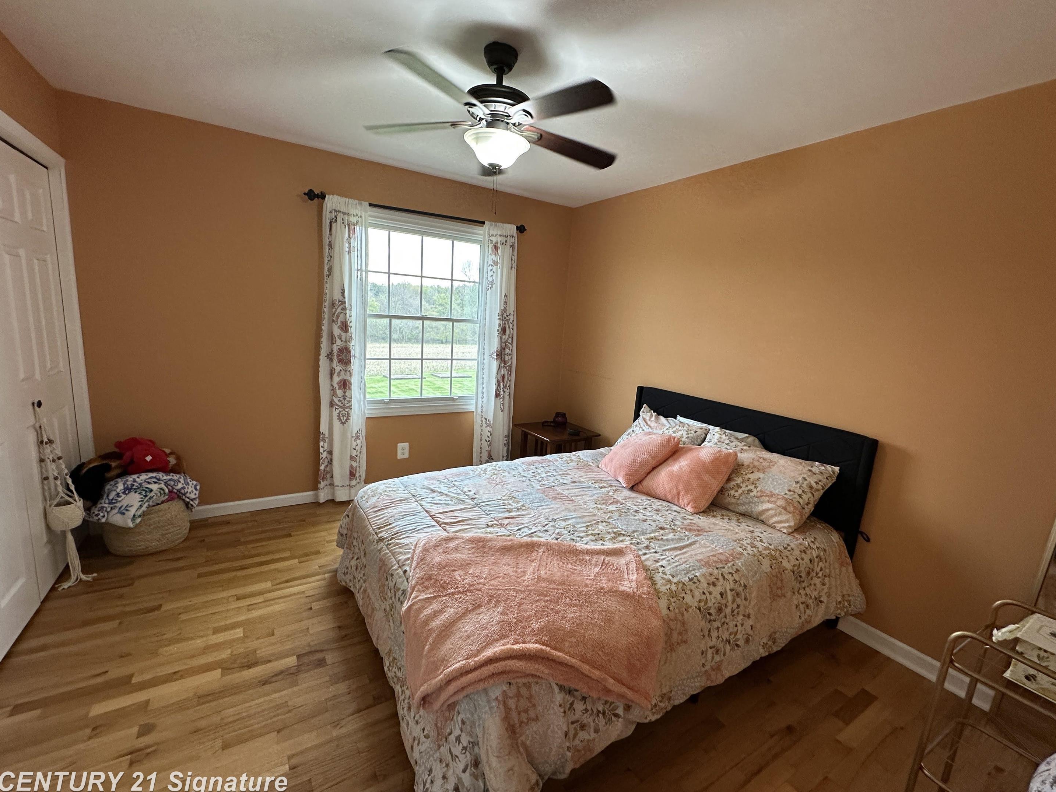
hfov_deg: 98.2
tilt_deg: -9.7
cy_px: 400
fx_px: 458
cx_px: 530
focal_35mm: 15
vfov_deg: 81.7
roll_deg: -3.6
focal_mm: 2.22
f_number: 2.2
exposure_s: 1/120
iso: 200
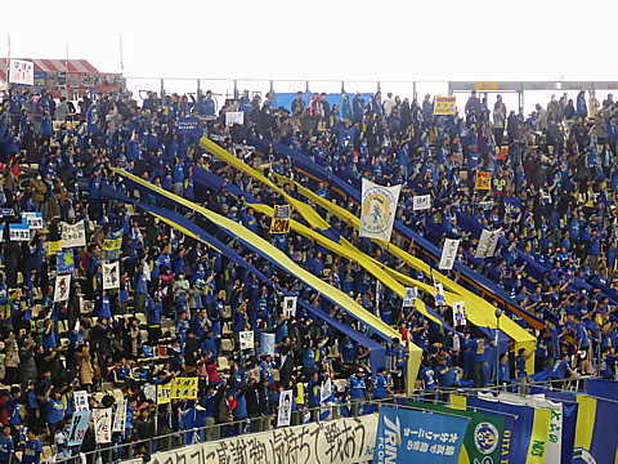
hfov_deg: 10.6
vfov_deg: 7.9
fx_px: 3339
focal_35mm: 187
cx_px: 309
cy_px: 232
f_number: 5.5
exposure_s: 1/80
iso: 800
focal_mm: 33.3
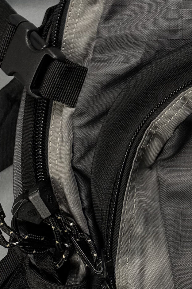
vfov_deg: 26.0
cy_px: -72
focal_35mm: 68
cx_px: 288
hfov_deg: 17.9
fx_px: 544
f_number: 1.78
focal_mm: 6.76
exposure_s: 1/60
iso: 160
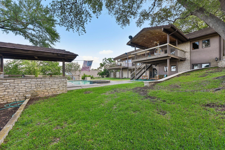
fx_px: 87
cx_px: 112
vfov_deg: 81.2
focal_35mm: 14
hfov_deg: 104.3
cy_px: 75
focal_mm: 14
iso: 100
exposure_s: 1/50
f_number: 8
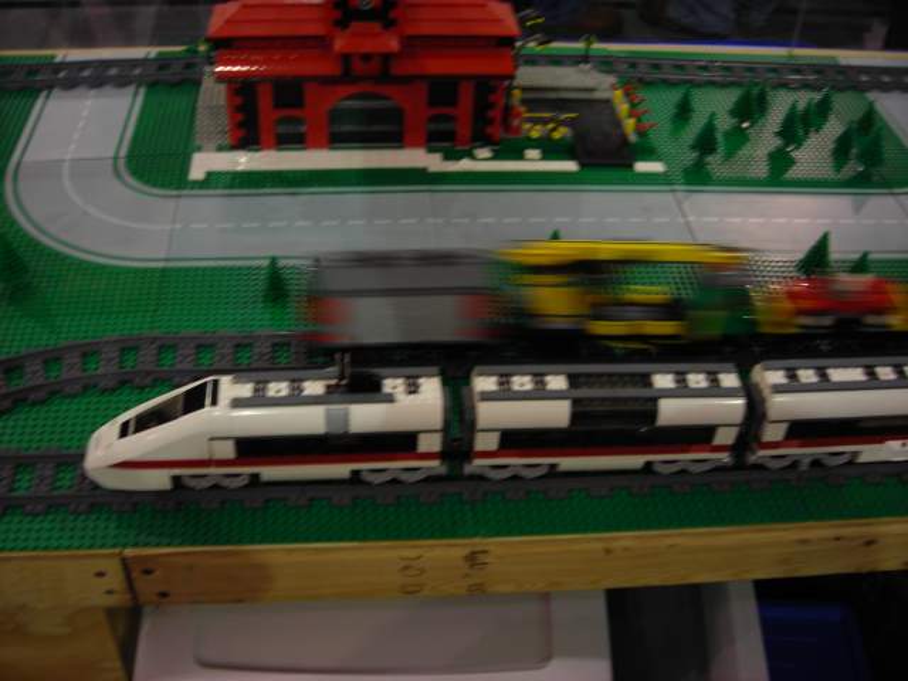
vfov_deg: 37.7
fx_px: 997
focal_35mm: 38
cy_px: 340
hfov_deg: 49.0
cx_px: 454
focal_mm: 6.3
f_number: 3.2
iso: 50
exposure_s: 1/9.3
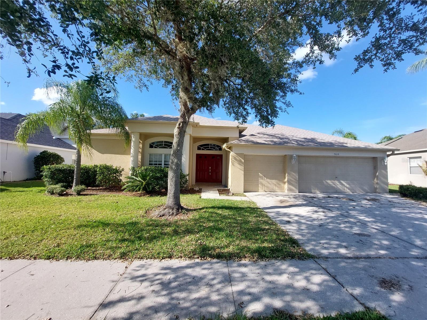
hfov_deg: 106.2
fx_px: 160
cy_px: 160
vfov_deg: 89.9
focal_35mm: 13
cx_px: 214
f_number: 2.2
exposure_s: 1/817
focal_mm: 1.74
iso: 50
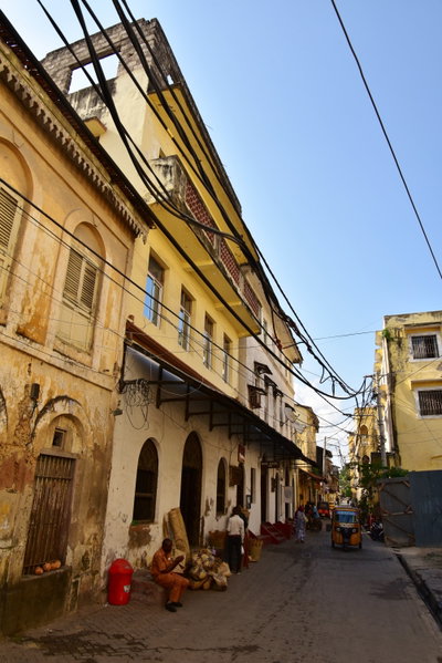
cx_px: 221
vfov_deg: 73.7
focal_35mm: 24
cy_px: 332
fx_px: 441
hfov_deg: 53.2
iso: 400
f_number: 11
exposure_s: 1/400
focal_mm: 24
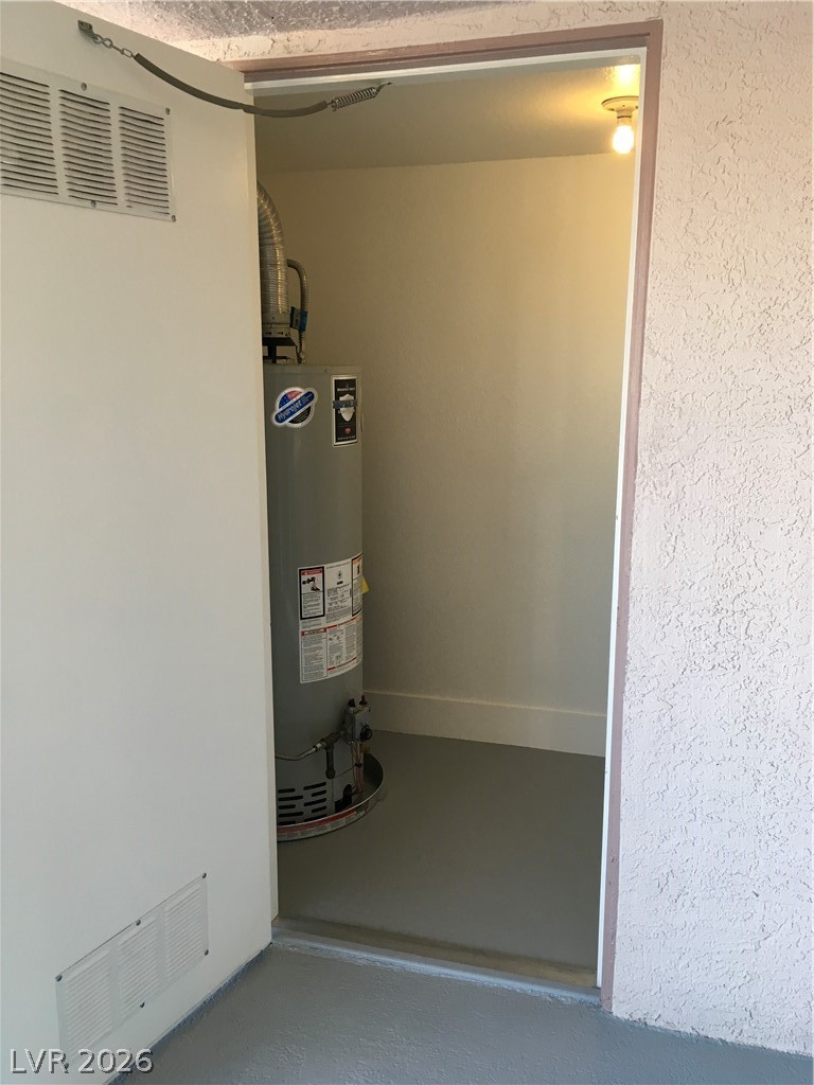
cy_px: 542
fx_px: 909
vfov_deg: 61.7
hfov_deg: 48.2
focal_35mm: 29
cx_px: 407
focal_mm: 4.15
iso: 25
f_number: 2.2
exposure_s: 1/40
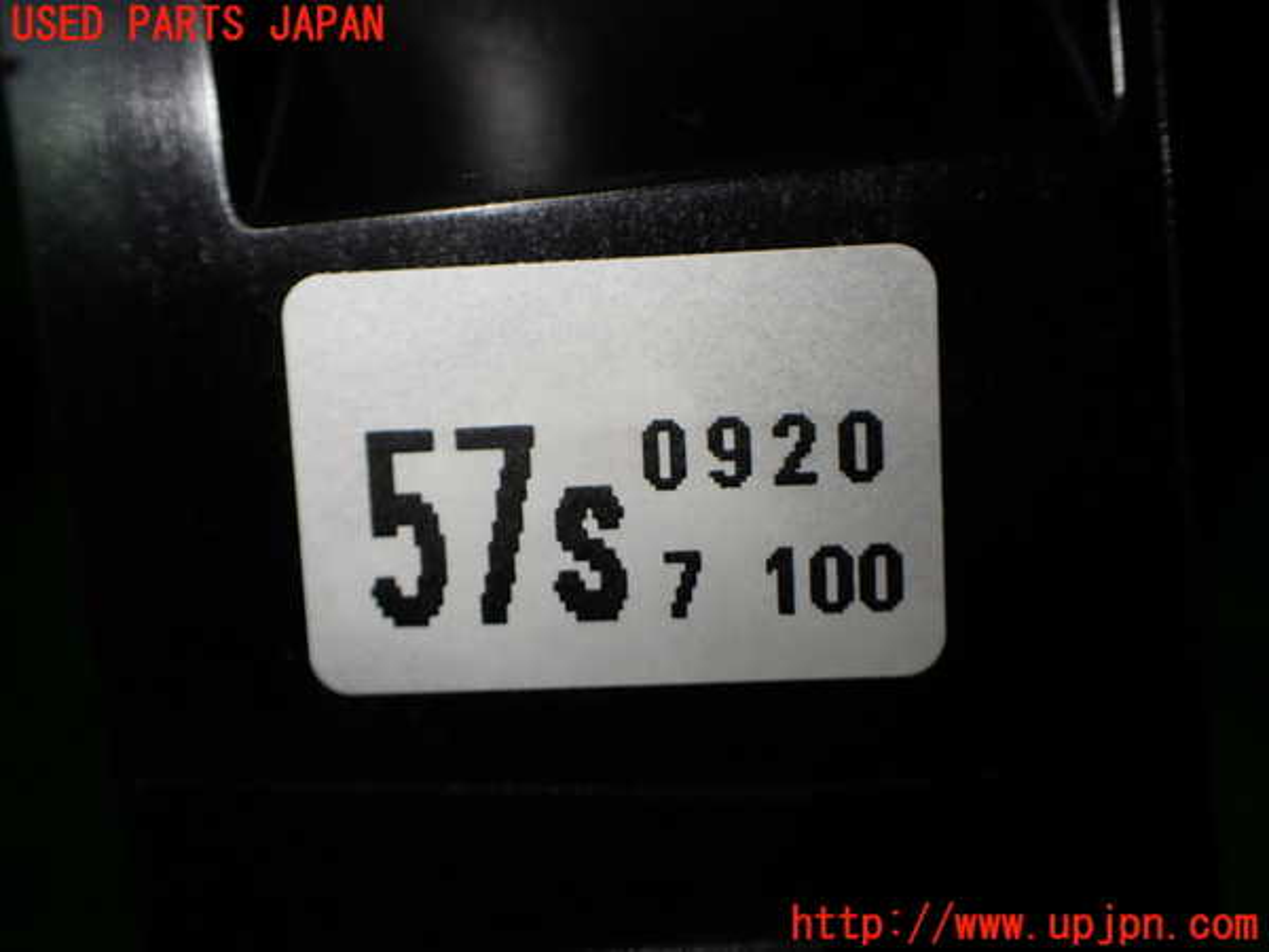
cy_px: 476
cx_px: 634
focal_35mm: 30
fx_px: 1100
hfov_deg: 60.0
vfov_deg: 46.8
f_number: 2.3
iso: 100
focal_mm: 5.4
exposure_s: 1/160
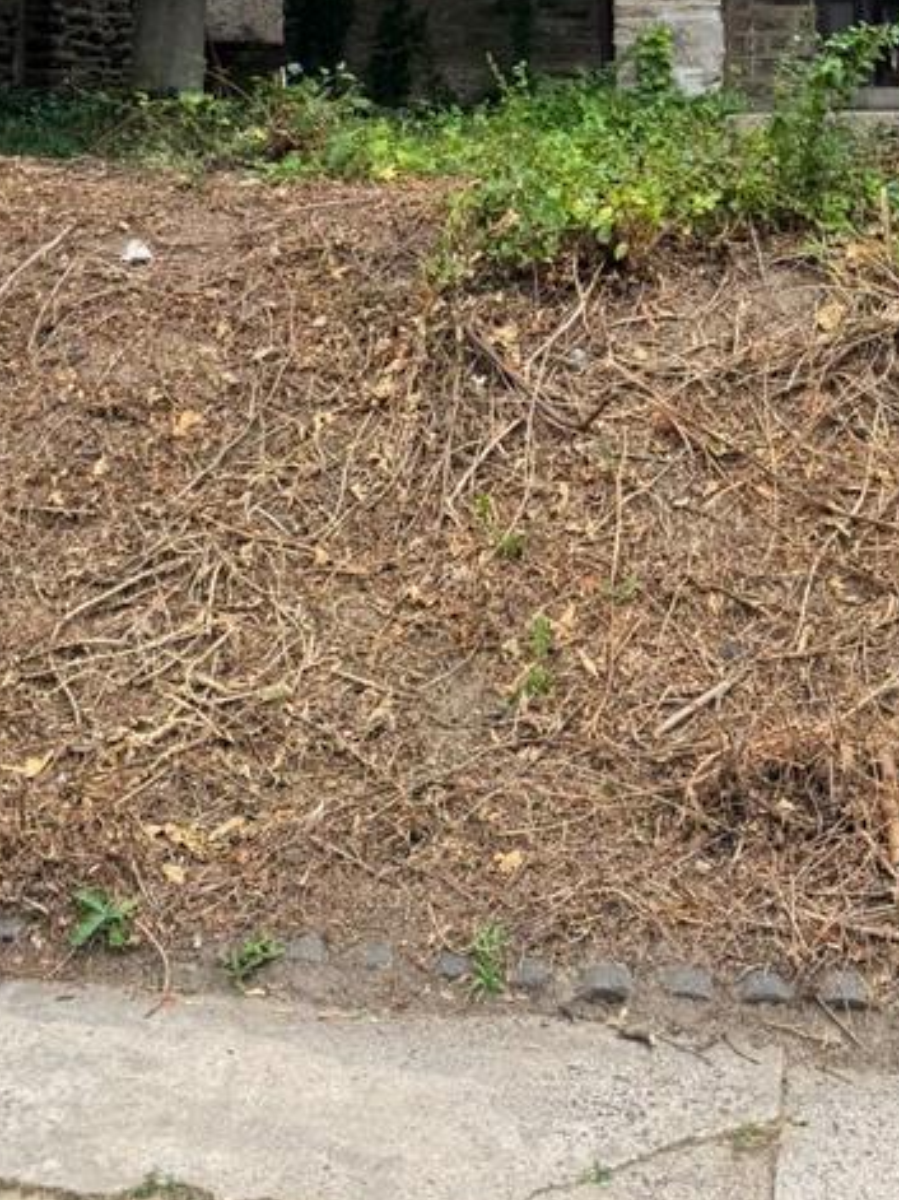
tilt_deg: +8.8
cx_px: 542
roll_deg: +0.7
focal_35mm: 55
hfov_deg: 26.5
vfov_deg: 31.0
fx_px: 1905
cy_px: -127
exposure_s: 1/522
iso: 80
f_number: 1.78
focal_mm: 6.76
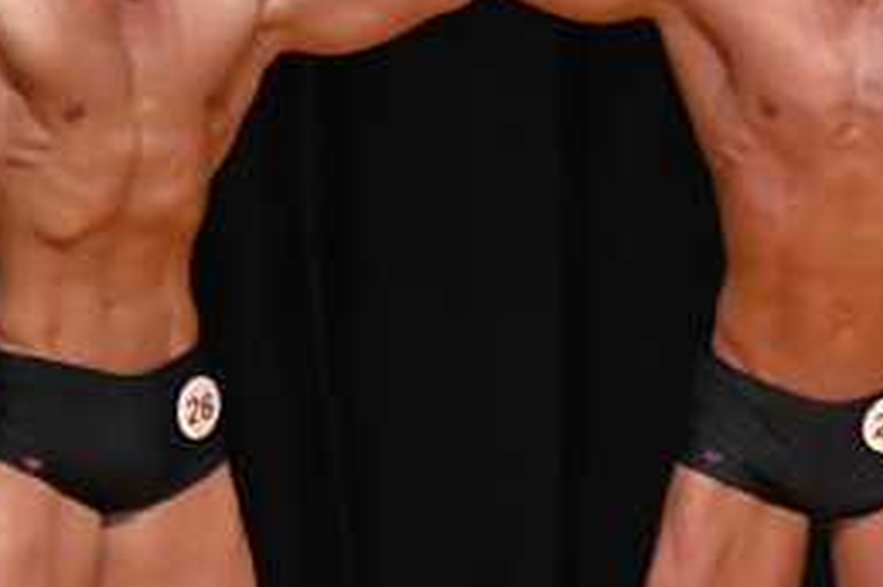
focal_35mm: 763
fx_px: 18691
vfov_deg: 1.8
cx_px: 1219
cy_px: 403
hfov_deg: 2.7
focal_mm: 170
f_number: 5.6
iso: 4000
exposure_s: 1/400
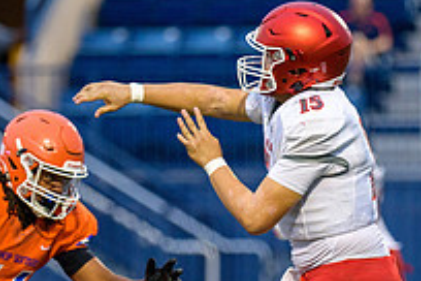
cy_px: 228
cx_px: 287
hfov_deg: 3.5
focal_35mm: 597
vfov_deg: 2.3
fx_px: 6981
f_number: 2.8
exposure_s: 1/1250
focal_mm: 210
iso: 900
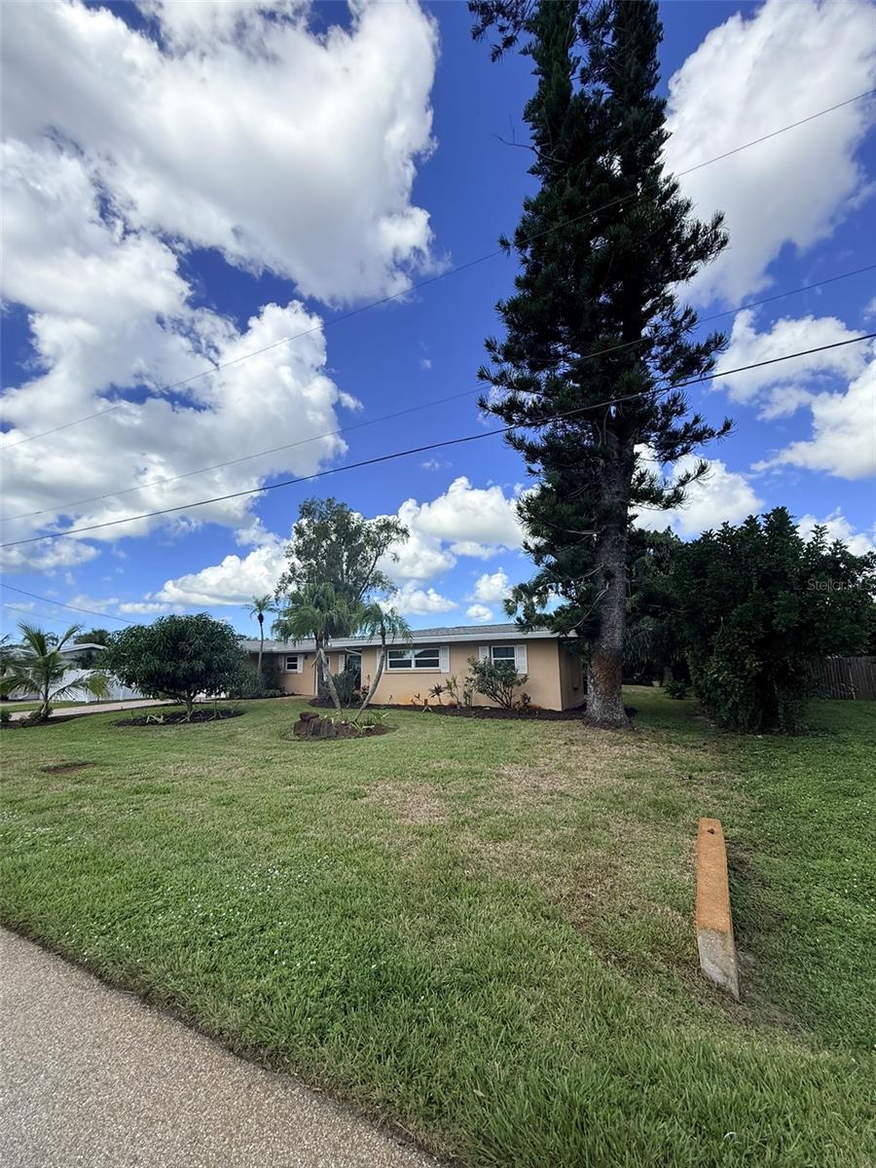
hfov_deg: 85.7
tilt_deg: +12.2
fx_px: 472
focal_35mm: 14
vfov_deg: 102.1
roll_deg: -1.0
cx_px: 438
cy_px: 584
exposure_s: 1/1795
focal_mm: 2.22
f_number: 2.2
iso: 50
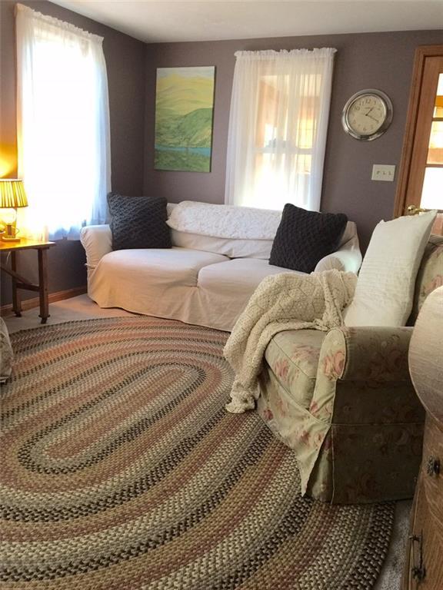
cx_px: 222
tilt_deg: -13.2
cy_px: 295
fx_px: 495
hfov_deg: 48.2
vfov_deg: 61.7
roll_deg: -3.6
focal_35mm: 29
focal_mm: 4.15
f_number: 2.2
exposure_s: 1/15
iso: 64
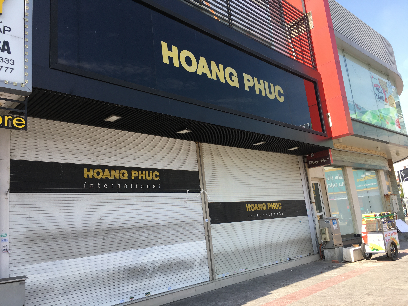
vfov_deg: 48.2
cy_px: 153
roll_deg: +5.4
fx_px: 342
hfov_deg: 61.7
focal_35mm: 29
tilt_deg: +12.3
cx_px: 204
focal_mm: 4.15
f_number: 2.2
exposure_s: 1/394
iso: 25
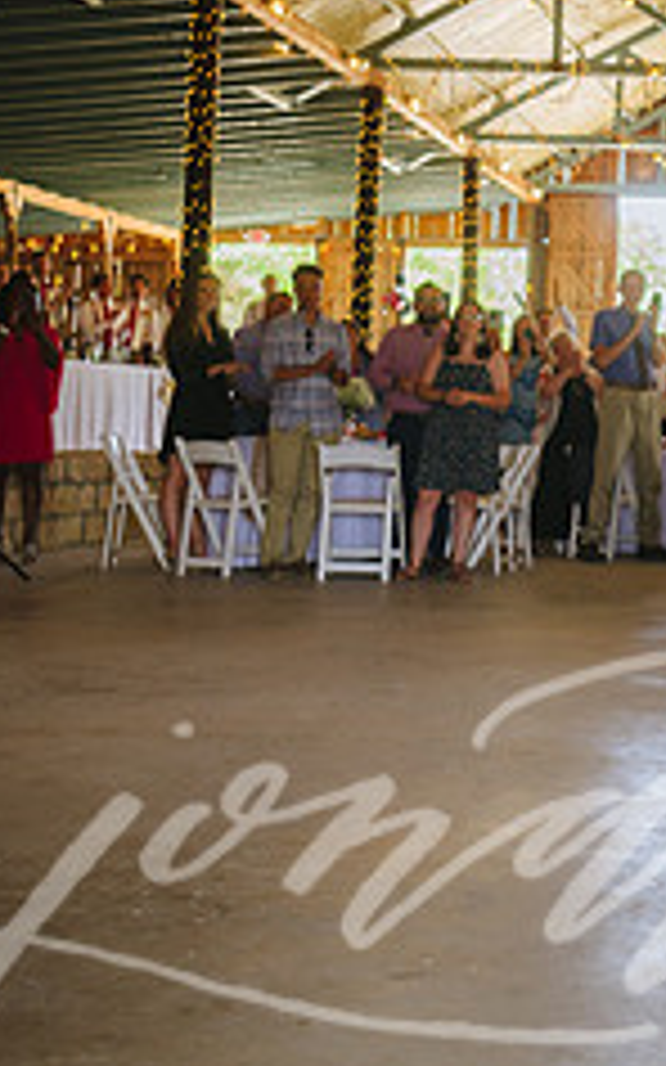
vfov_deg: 31.2
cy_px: 313
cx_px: 918
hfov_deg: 18.3
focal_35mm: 65
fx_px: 1889
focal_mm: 26
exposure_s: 1/100
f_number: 2.8
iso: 160
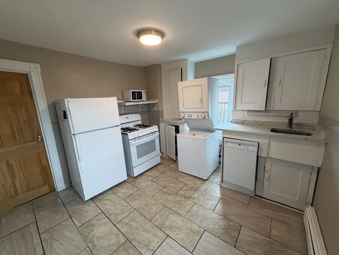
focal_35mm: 14
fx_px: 137
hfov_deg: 102.1
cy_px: 128
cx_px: 170
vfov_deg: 85.7
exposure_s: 1/120
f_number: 2.2
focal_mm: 2.22
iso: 250
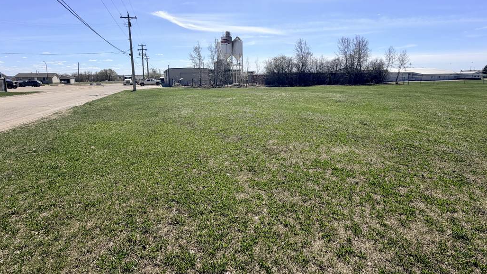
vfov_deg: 57.6
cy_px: 102
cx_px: 248
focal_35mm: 19
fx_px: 245
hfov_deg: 89.6
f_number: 2.2
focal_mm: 2.22
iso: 20
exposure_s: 1/1125
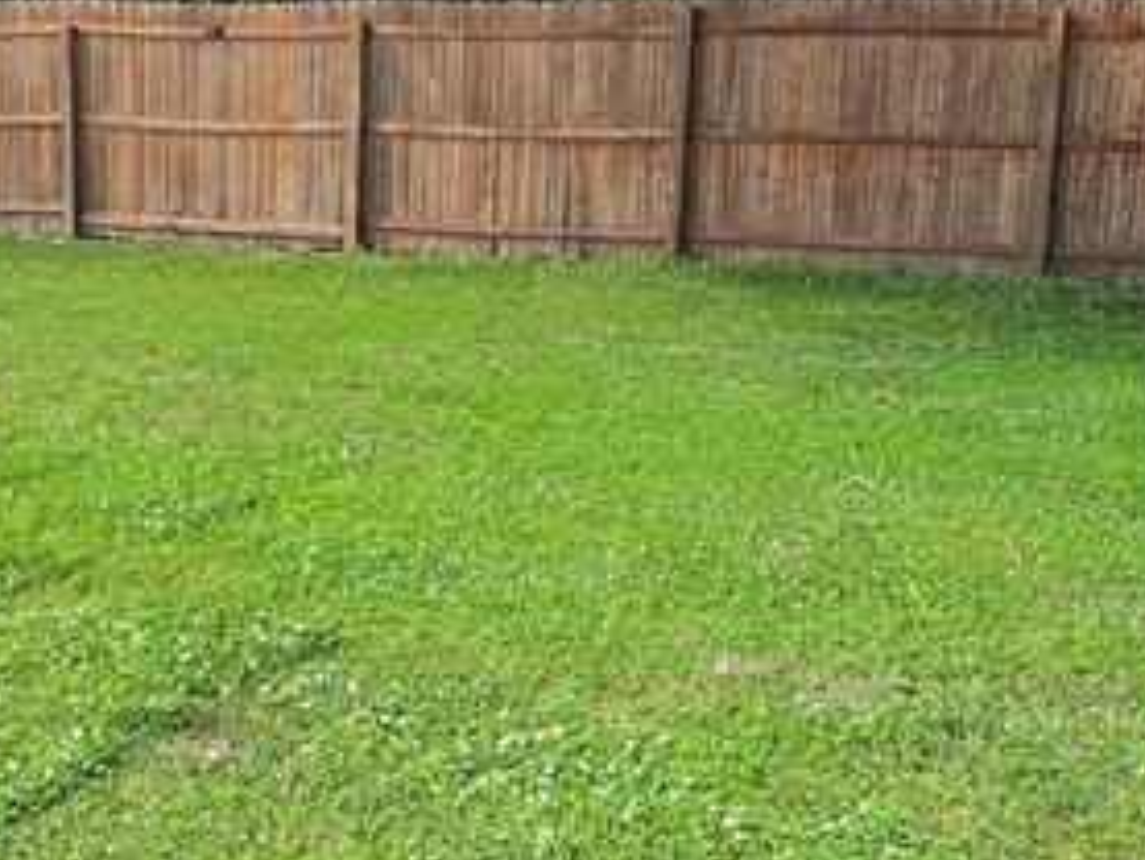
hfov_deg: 39.5
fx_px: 1588
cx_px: 475
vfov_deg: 30.2
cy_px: 542
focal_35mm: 48
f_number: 2.2
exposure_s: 1/666
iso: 100
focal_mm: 2.2
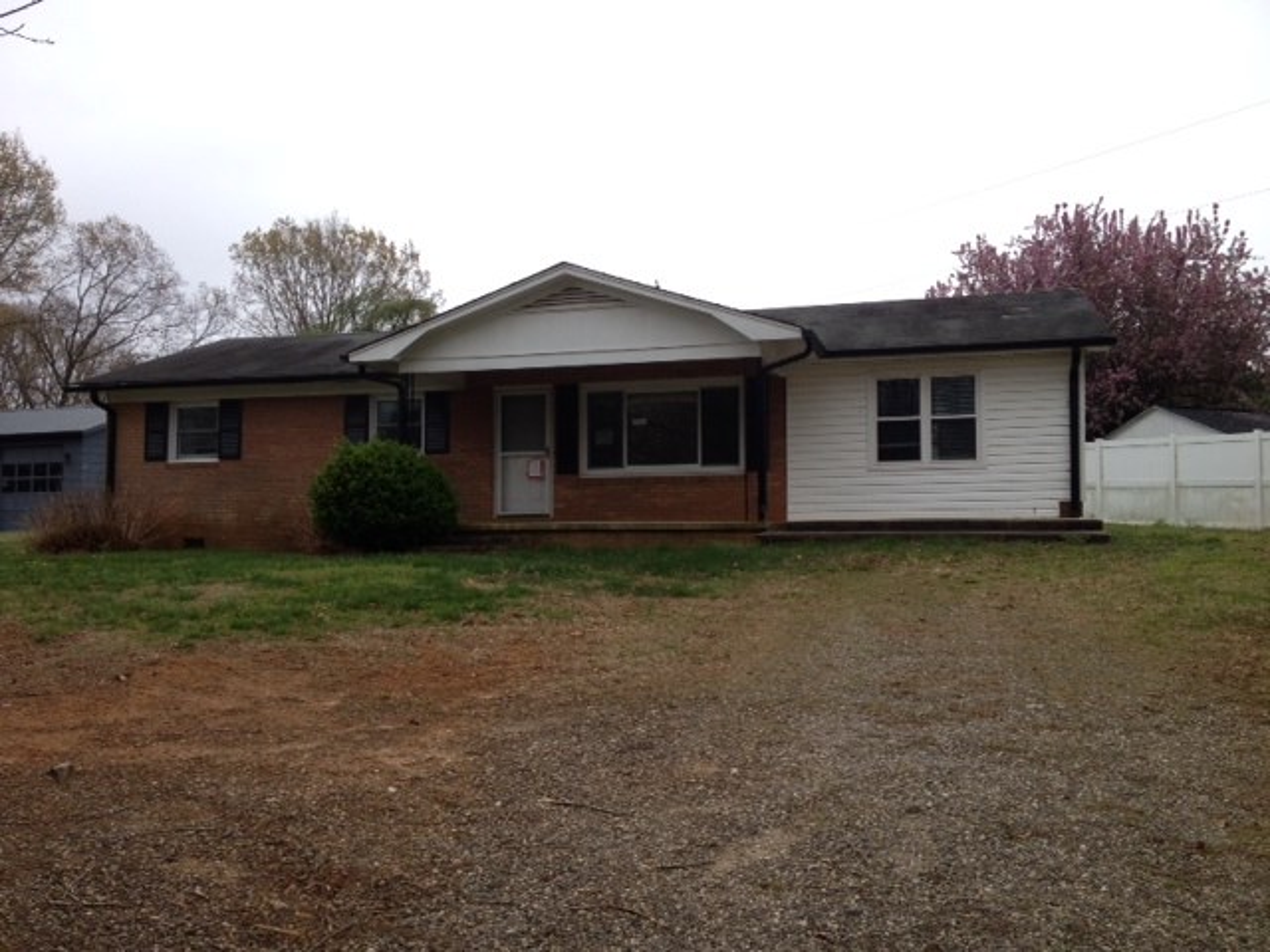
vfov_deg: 40.7
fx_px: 1284
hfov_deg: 52.6
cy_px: 476
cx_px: 635
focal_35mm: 35
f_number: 2.4
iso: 80
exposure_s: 1/1623
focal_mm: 4.28
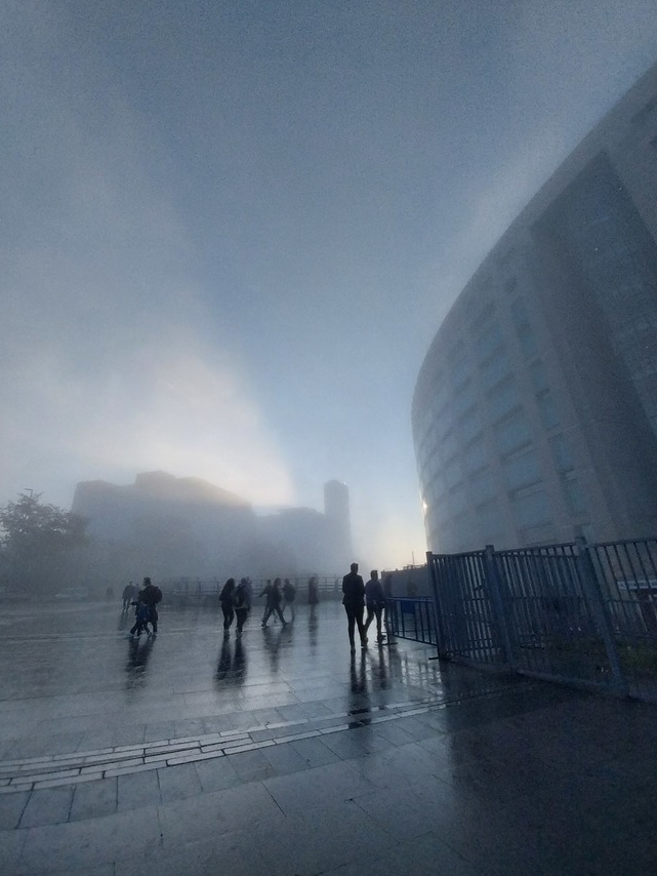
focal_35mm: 14
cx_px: 330
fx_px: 354
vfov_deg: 102.0
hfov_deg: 85.7
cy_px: 419
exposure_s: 1/1552
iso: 64
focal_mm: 1.3
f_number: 2.2
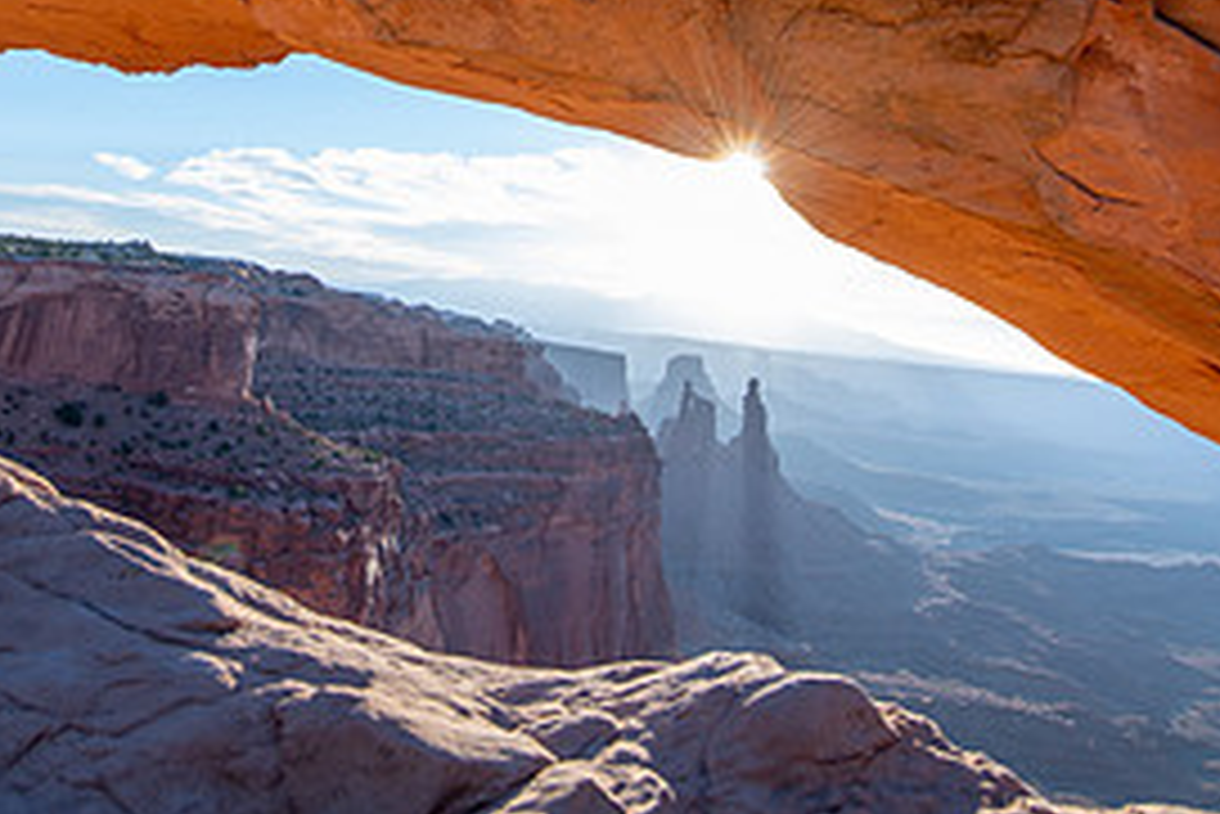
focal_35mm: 30
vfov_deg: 38.9
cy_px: 11
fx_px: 1017
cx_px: 455
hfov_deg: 61.0
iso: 64
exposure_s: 1/30
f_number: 10
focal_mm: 14
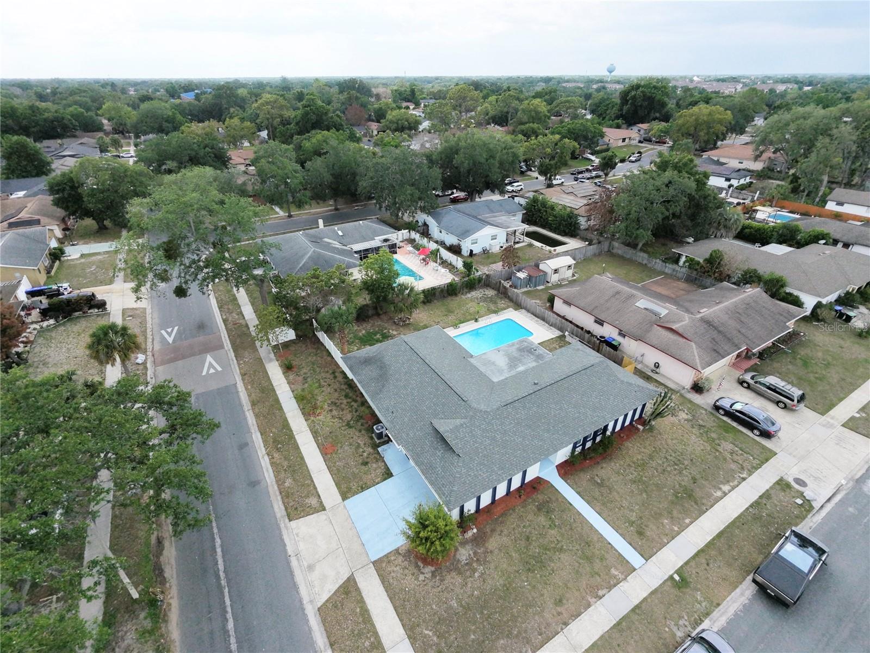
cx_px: 435
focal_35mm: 16
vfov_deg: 78.1
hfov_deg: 94.5
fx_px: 402
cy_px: 326
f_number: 2.2
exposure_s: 1/1250
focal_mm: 3.05
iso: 400
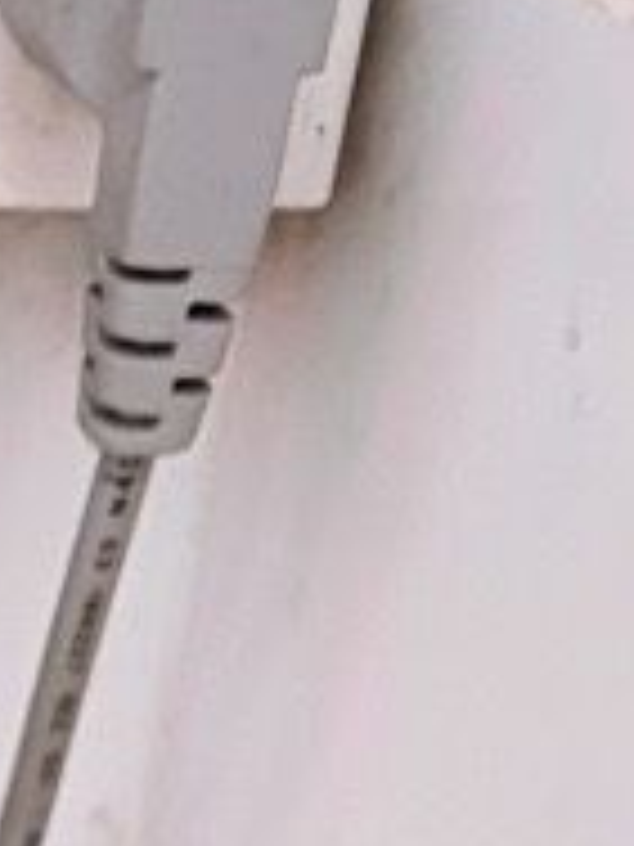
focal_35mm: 163
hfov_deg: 8.7
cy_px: 2619
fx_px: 3981
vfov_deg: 9.3
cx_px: -576
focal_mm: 6.76
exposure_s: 1/33
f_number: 1.78
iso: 640
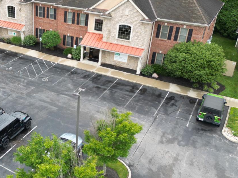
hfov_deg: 41.1
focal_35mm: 43
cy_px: 75
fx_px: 296
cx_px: 33
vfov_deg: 33.5
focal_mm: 6.72
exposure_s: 1/500
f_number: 1.7
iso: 110
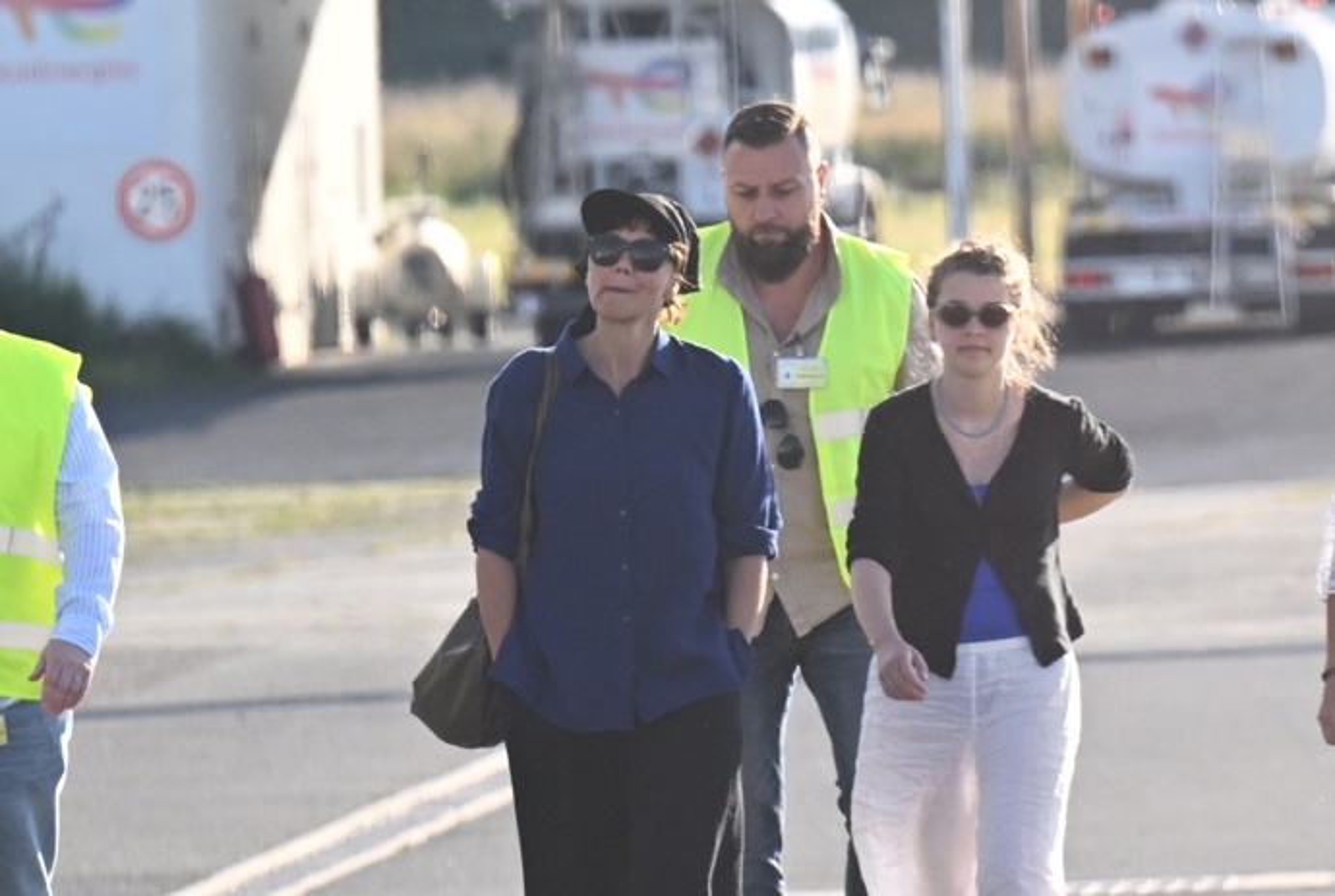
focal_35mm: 300
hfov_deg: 6.9
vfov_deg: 4.6
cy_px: 448
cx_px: 668
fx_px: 11147
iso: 800
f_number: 5
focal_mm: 200
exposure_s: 1/2000
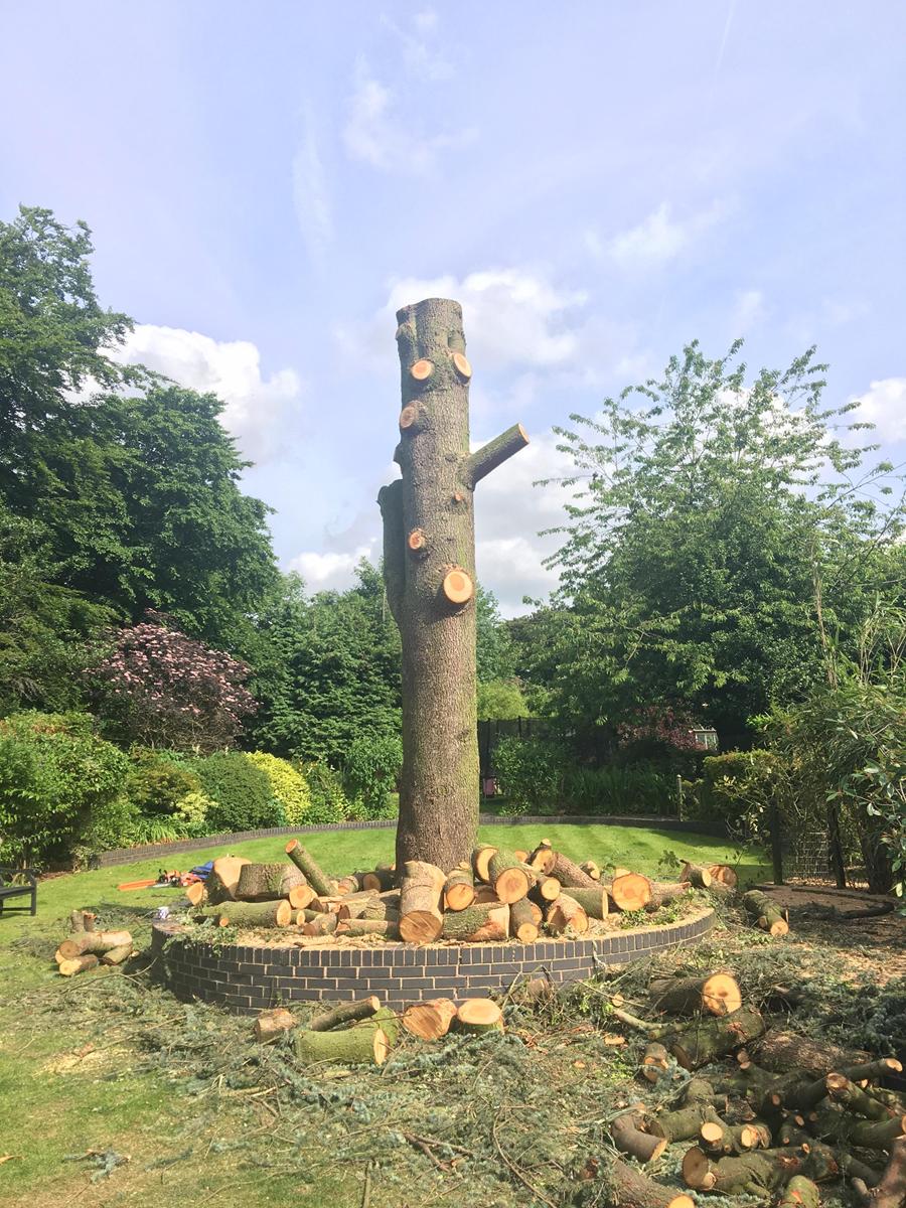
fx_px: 1012
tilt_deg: +10.1
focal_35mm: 29
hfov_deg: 48.2
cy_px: 604
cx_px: 453
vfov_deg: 61.7
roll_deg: +0.3
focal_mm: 4.15
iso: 25
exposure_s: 1/534
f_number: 2.2
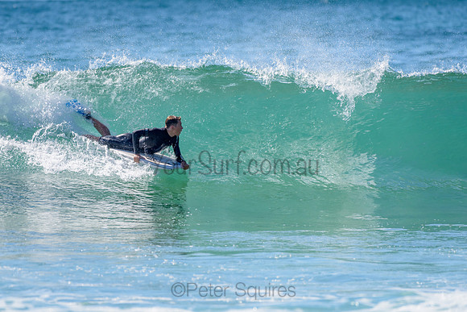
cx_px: 187
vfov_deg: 2.2
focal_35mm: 613
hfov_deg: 3.4
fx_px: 7951
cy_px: 146
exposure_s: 1/2000
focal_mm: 500
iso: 140
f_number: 5.6
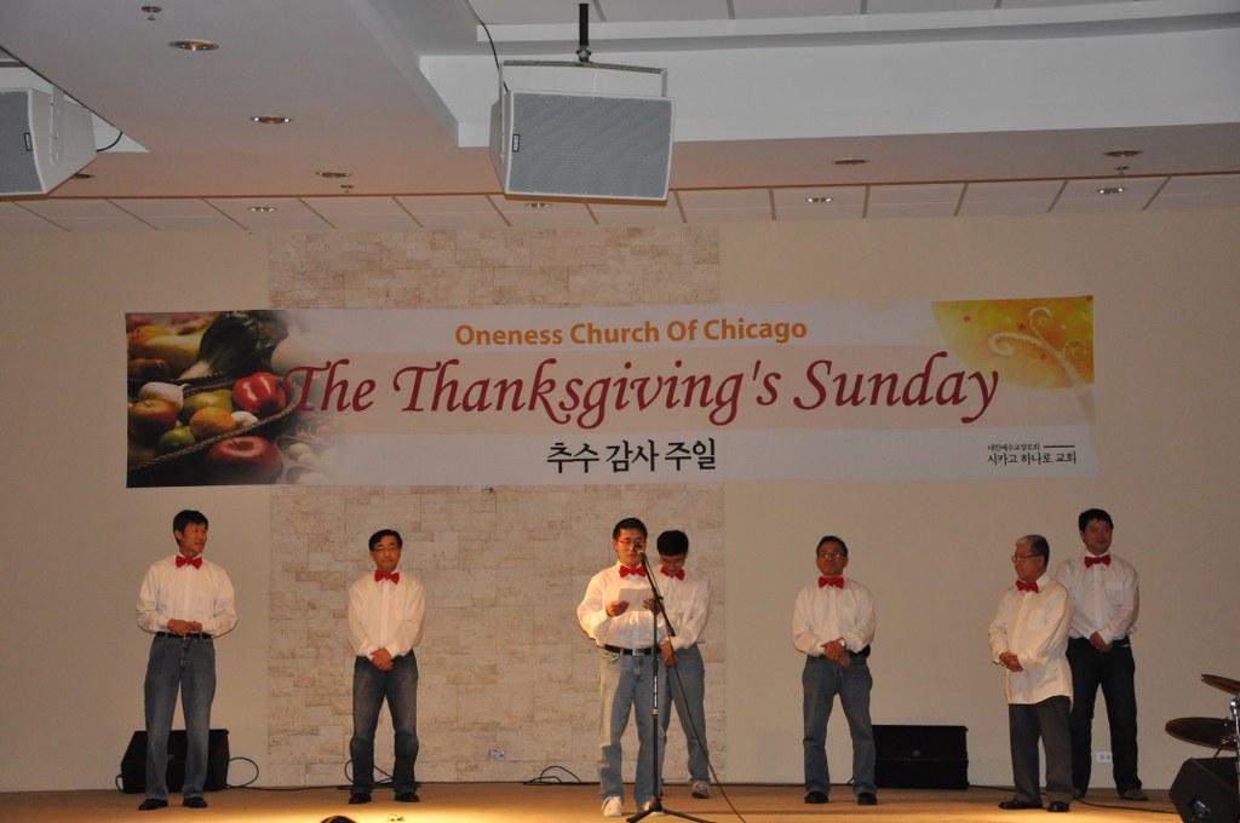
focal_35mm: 72
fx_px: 2477
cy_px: 412
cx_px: 620
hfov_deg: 28.1
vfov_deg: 18.9
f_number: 4.8
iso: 1600
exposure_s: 1/60
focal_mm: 48
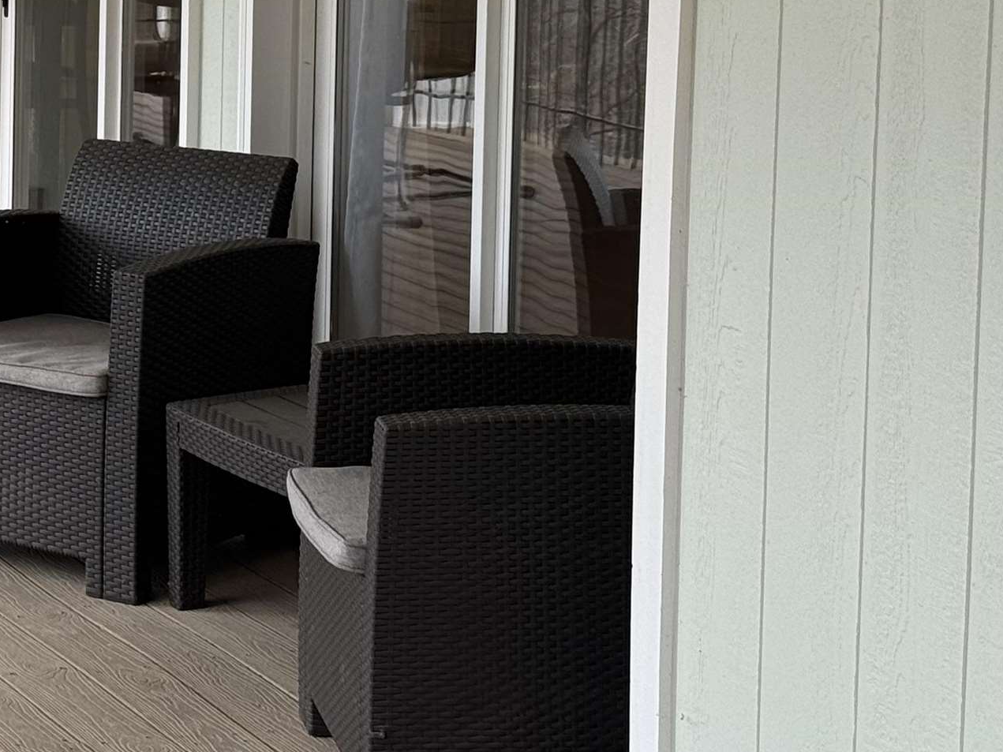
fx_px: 3361
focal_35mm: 116
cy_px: 83
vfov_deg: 12.7
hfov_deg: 16.3
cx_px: -206
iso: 64
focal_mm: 6.86
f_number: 1.78
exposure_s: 1/442
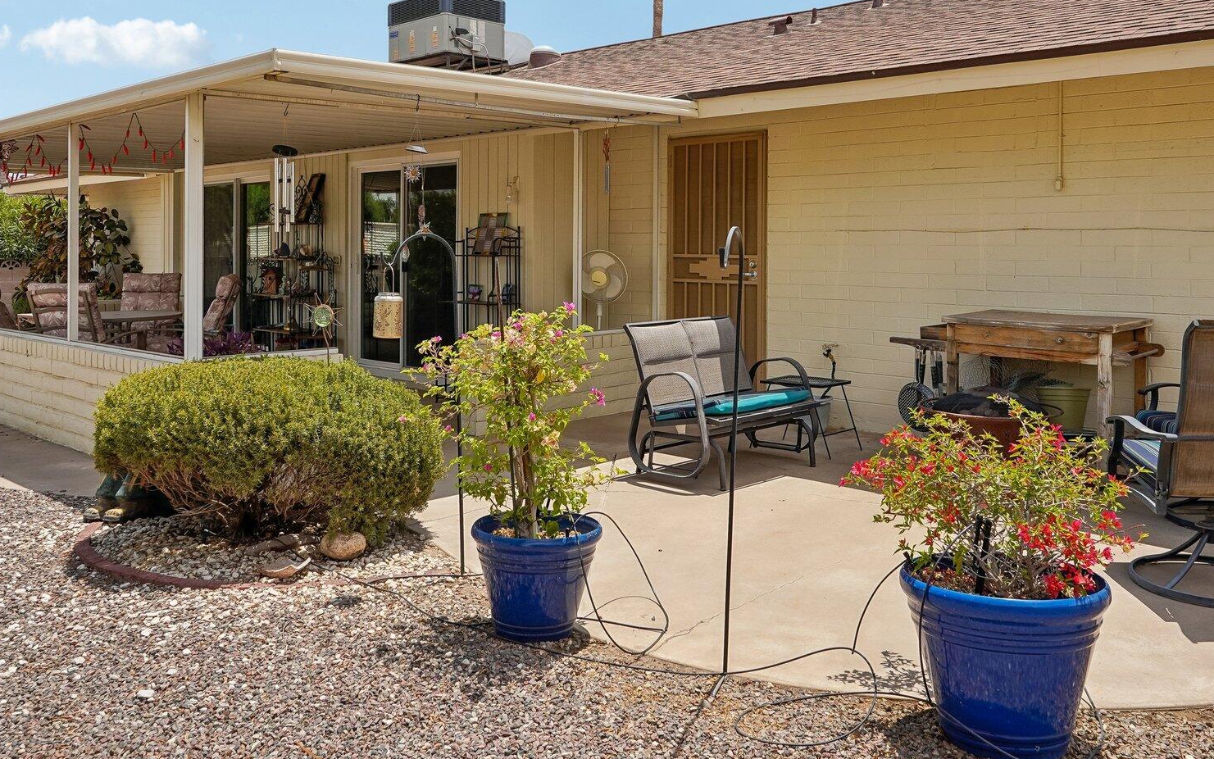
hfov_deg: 60.1
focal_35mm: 32
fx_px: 1049
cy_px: 235
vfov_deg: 39.2
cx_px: 646
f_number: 8
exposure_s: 1/800
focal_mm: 22.5
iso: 400
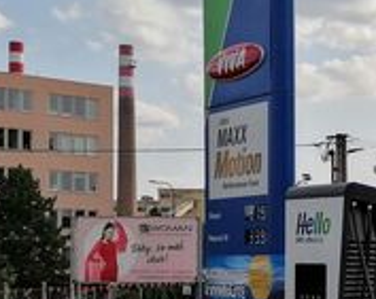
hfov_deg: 19.2
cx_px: 491
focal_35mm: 92
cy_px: 271
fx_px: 1022
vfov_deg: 16.4
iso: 50
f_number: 1.8
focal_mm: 5.3
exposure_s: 1/2994
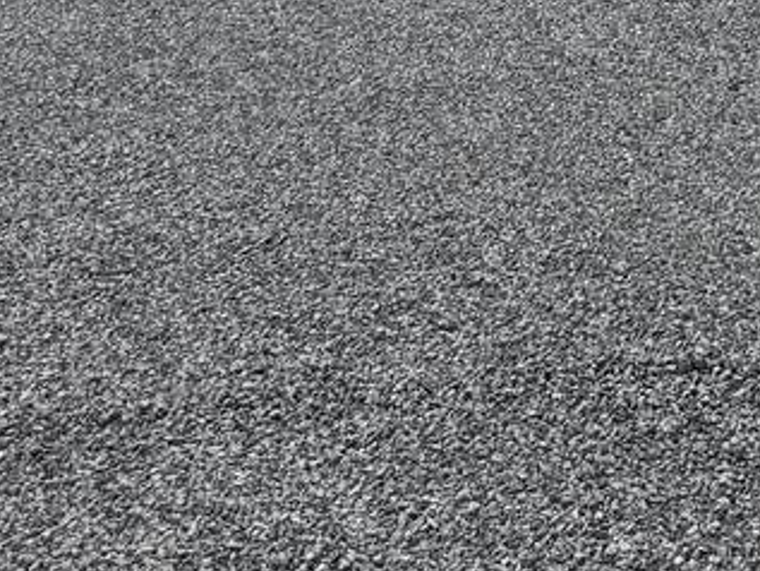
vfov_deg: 13.2
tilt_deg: +2.7
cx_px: 832
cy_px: -578
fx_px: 2130
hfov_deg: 19.4
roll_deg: -0.9
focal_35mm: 97
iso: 80
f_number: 1.78
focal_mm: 6.76
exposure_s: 1/11905
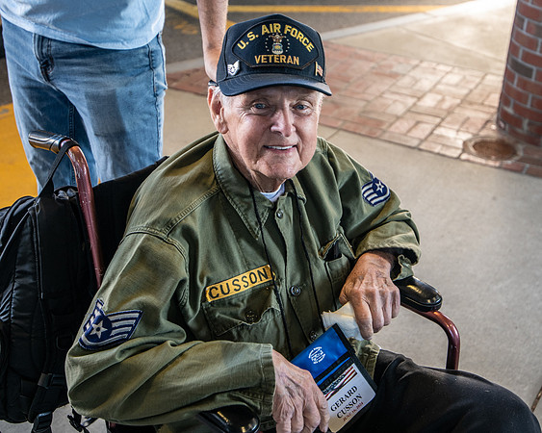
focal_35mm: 42
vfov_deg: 35.6
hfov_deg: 43.9
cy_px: 175
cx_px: 301
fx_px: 671
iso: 320
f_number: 2.8
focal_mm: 24
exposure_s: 1/80
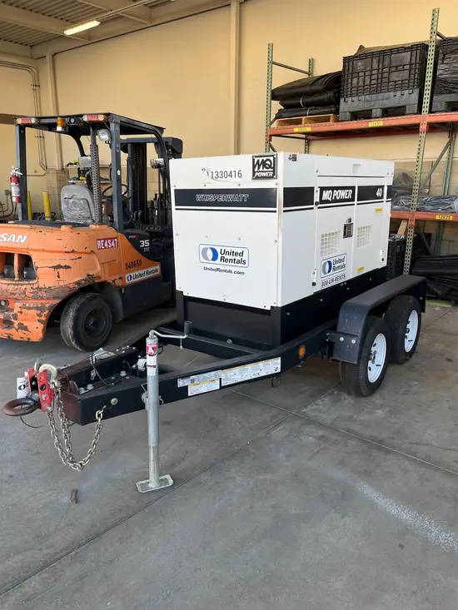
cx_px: 229
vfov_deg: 67.3
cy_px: 305
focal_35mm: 26
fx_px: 459
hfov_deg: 53.1
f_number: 1.6
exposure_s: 1/245
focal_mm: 5.1
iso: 40
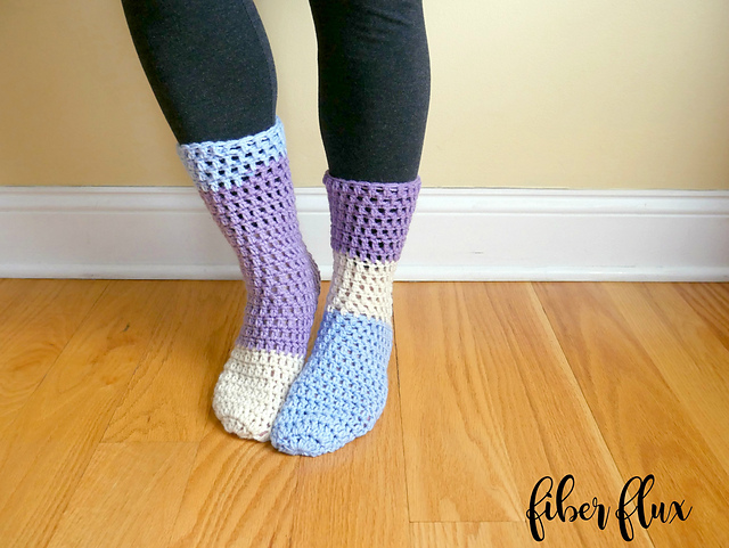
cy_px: 274
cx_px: 364
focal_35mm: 30
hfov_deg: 59.9
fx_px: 632
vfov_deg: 46.9
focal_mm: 15
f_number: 3.6
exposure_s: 1/60
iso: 1250
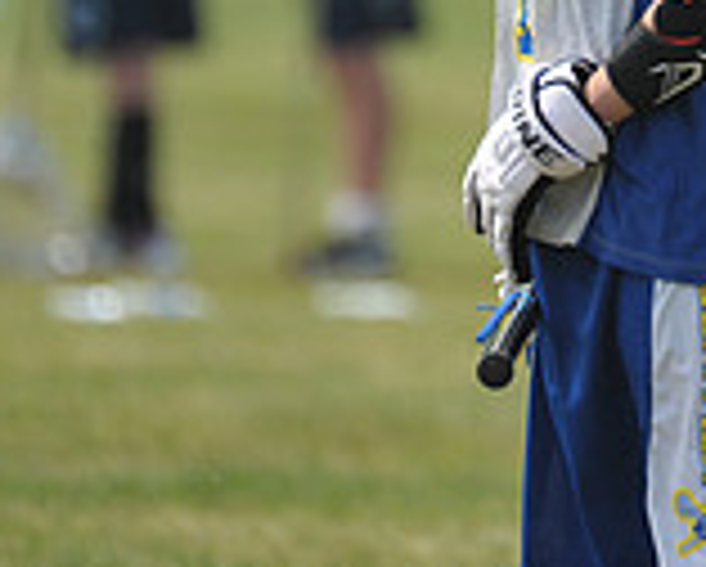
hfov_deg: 1.4
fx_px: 28975
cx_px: 666
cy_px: -297
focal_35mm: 1385
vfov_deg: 1.1
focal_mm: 400
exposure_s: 1/3200
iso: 640
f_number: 4
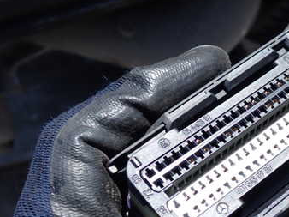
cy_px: 147
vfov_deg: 22.8
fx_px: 534
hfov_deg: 29.2
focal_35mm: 64
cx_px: 256
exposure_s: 1/80
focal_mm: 6.37
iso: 100
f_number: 10
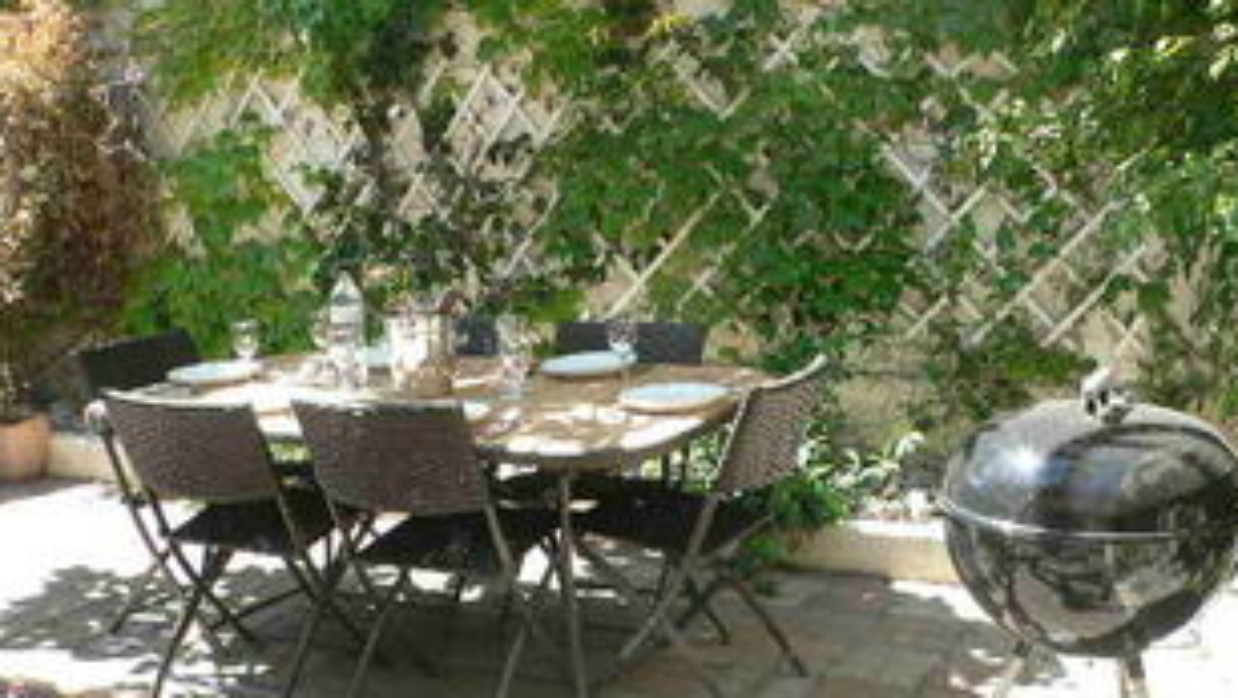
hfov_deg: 43.6
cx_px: 702
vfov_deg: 25.3
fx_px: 1544
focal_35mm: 47
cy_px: 234
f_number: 3.6
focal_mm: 6
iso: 80
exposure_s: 1/100
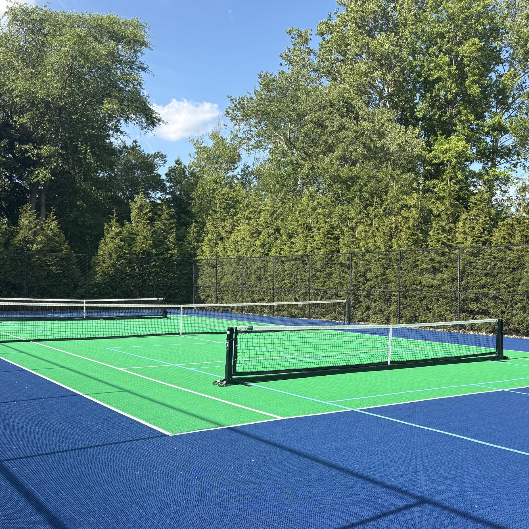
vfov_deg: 44.9
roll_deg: -0.2
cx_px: 348
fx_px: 640
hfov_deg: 44.4
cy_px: 281
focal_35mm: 37
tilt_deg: -0.6
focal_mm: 5.96
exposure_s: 1/1799
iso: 50
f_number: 1.6
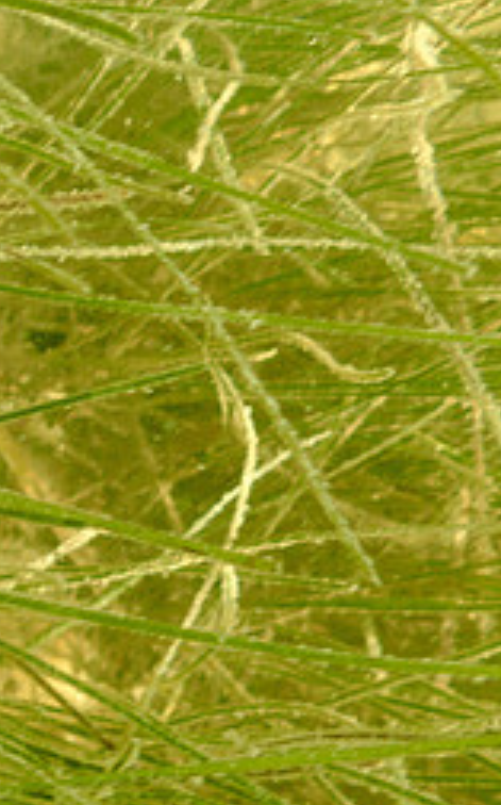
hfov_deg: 18.8
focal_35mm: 61
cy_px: 452
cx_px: -249
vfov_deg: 33.5
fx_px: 1336
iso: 100
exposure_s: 1/100
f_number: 2.8
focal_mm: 4.5
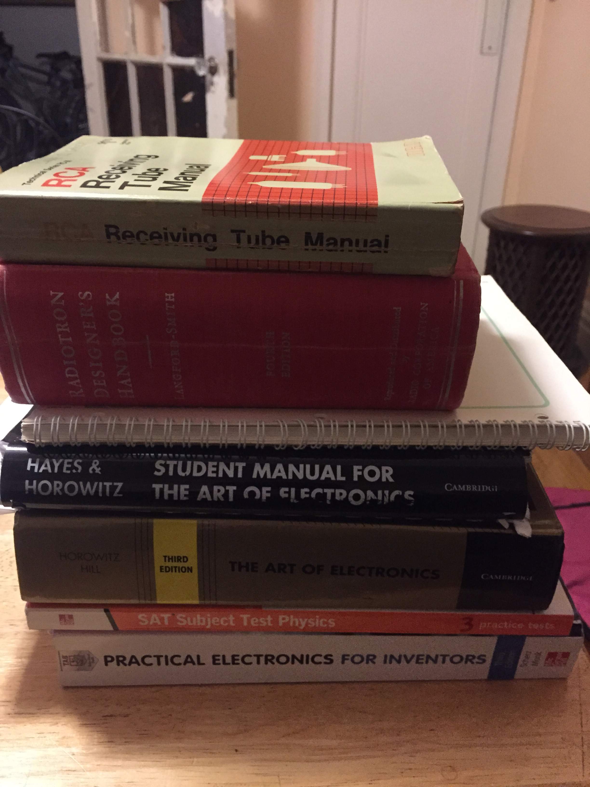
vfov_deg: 61.7
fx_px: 659
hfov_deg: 48.2
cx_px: 295
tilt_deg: -27.6
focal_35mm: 29
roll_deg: -0.9
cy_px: 394
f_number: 2.2
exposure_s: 1/15
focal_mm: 4.15
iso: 320
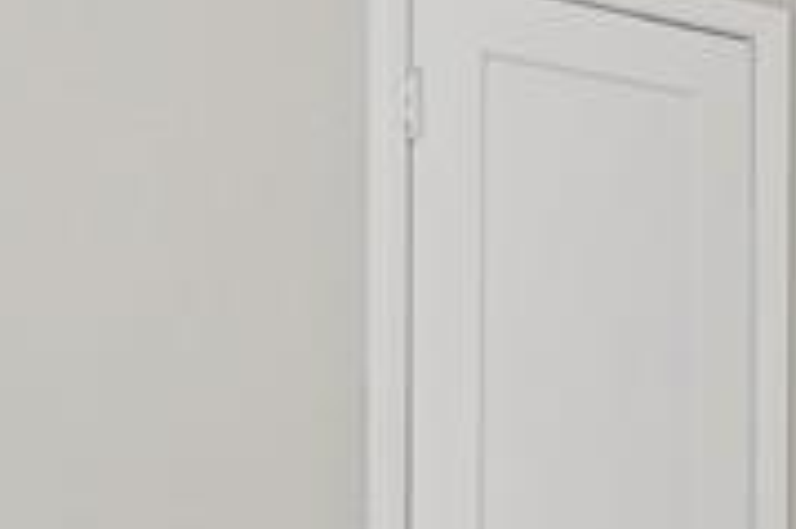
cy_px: 551
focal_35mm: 80
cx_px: 1236
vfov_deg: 16.6
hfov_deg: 21.0
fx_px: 1767
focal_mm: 14
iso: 500
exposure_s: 1/5
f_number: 10
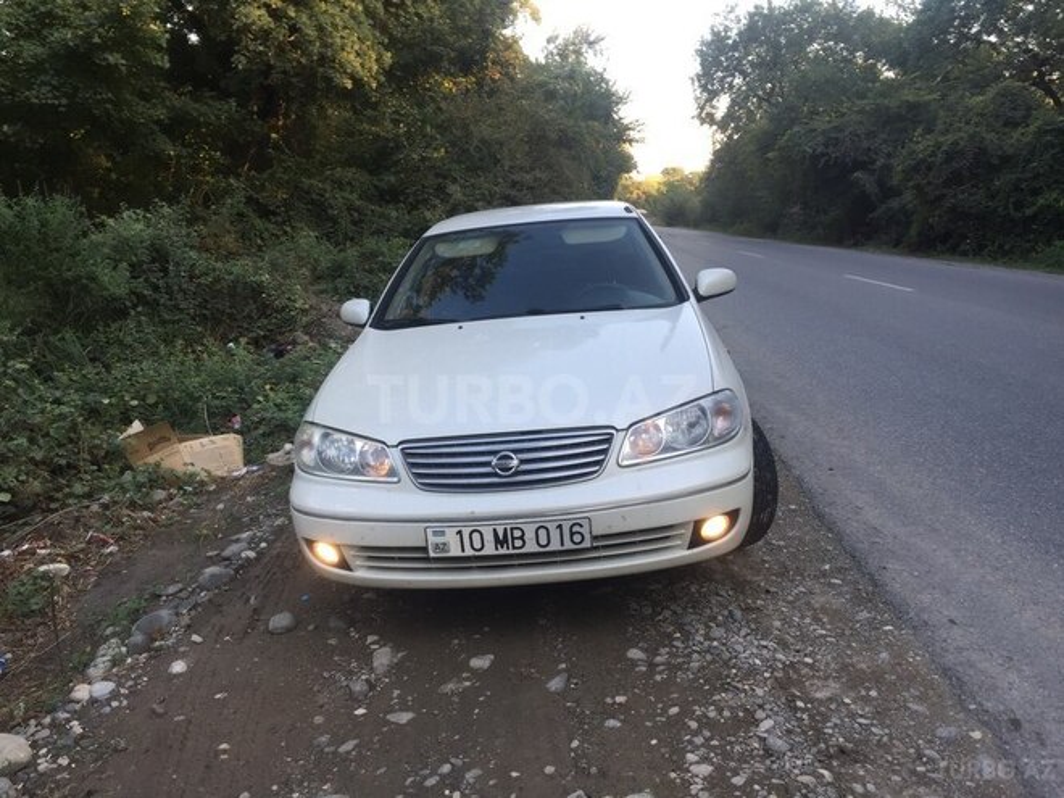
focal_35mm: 29
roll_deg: -2.9
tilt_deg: -11.3
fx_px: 891
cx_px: 532
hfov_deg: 61.7
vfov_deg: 48.2
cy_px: 399
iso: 32
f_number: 2.2
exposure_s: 1/100
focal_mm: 4.15
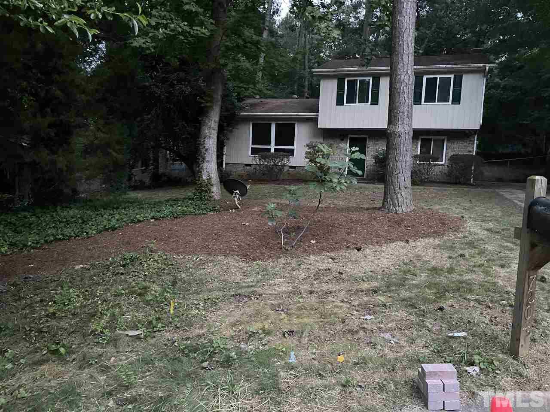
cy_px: 206
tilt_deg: -7.1
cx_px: 275
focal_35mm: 26
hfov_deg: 67.3
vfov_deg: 53.1
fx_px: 413
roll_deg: -2.6
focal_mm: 4.2
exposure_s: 1/30
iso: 1000
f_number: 1.6
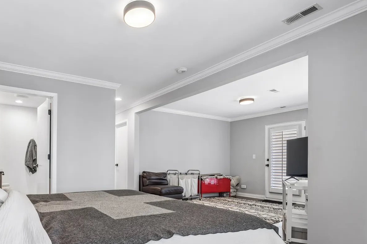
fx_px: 224
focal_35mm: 22
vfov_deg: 55.9
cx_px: 126
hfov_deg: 76.4
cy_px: 164
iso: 400
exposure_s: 1/30
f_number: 8
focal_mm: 16
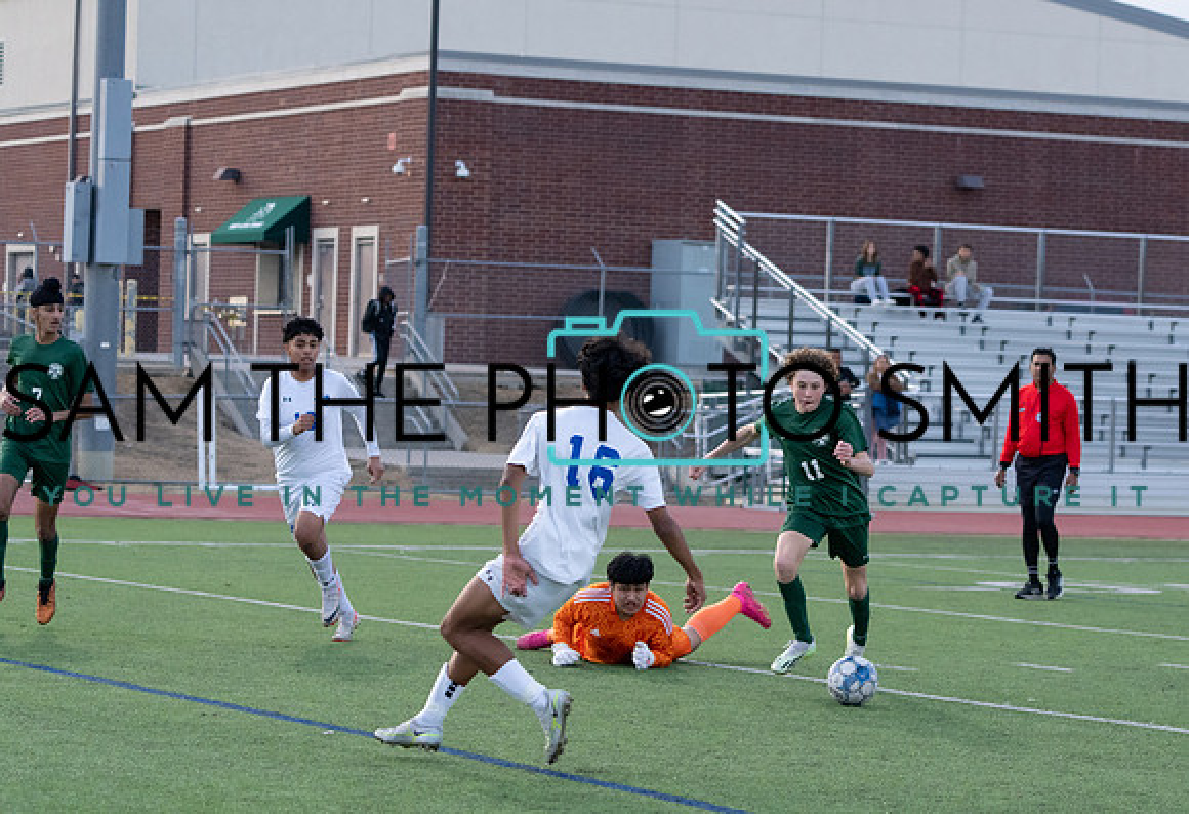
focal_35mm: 136
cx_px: 793
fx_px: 4531
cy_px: 529
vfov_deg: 10.3
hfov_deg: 14.9
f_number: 4.5
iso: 2000
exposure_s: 1/1250
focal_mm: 100
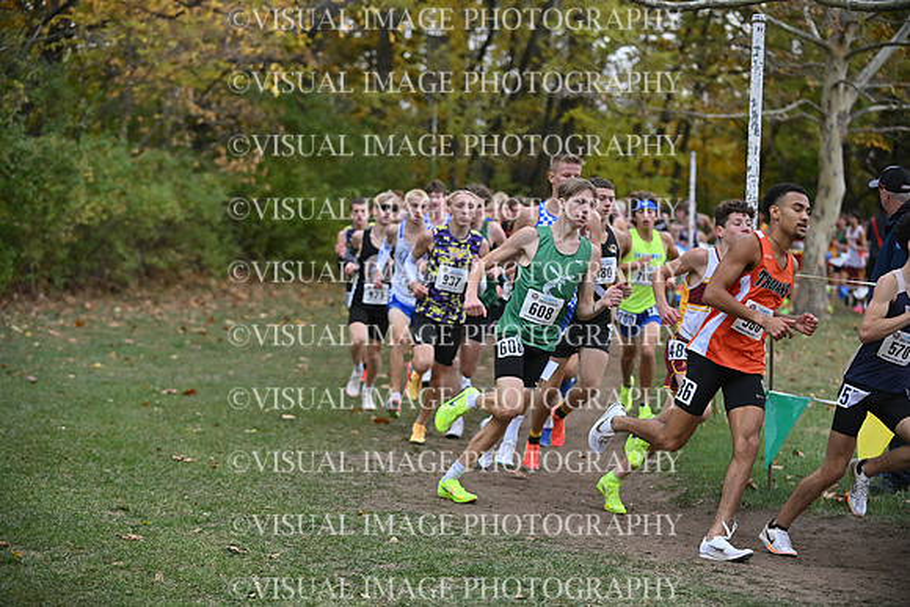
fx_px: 2275
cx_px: 455
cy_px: 304
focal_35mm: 90
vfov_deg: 15.2
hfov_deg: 22.6
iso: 1000
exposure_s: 1/4000
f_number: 3.5
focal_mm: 90
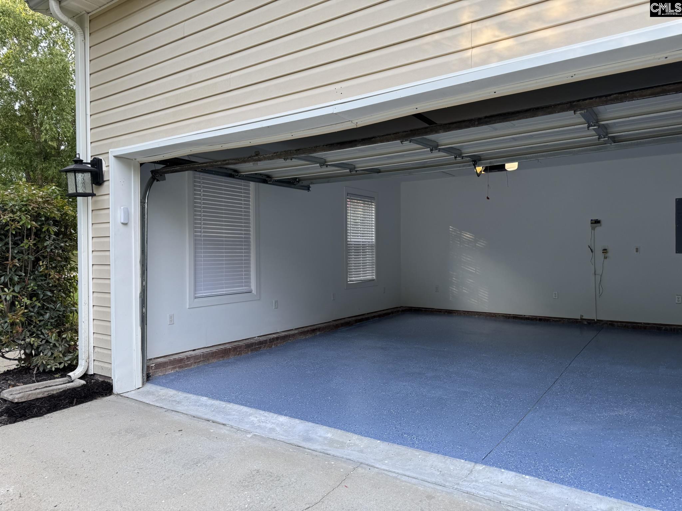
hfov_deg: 71.6
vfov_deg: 56.8
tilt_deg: -0.4
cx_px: 341
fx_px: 473
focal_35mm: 24
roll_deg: +0.1
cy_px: 256
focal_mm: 6.76
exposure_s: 1/414
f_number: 1.78
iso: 80
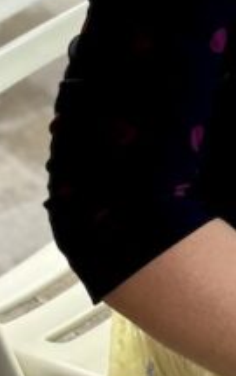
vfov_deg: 15.2
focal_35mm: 121
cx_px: 601
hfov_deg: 9.4
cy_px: -275
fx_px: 1241
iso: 80
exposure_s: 1/401
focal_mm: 6.76
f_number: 1.78
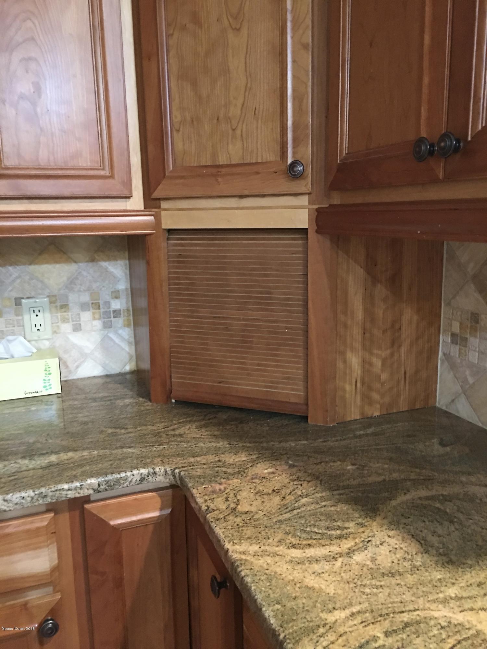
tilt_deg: -10.2
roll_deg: +1.1
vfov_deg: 61.7
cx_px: 244
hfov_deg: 48.2
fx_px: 544
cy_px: 324
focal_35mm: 29
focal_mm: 4.15
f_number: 2.2
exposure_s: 1/4
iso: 80
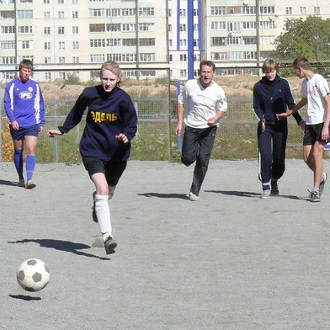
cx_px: 104
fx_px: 2179
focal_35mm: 202
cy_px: 172
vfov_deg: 8.7
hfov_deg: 8.7
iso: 200
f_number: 8
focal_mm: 19.1
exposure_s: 1/640
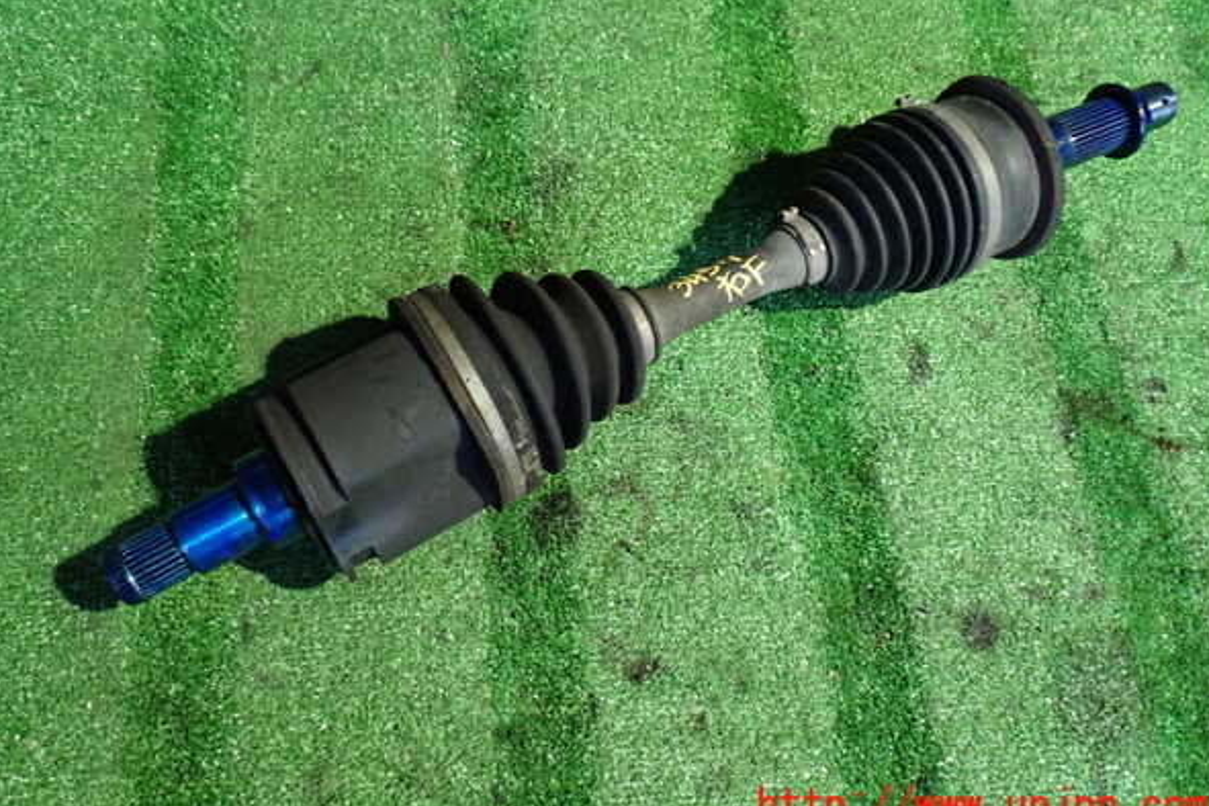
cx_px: 606
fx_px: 1276
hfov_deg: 50.7
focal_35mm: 38
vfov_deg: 35.0
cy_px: 372
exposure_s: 1/25
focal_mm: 6.37
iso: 800
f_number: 2.5
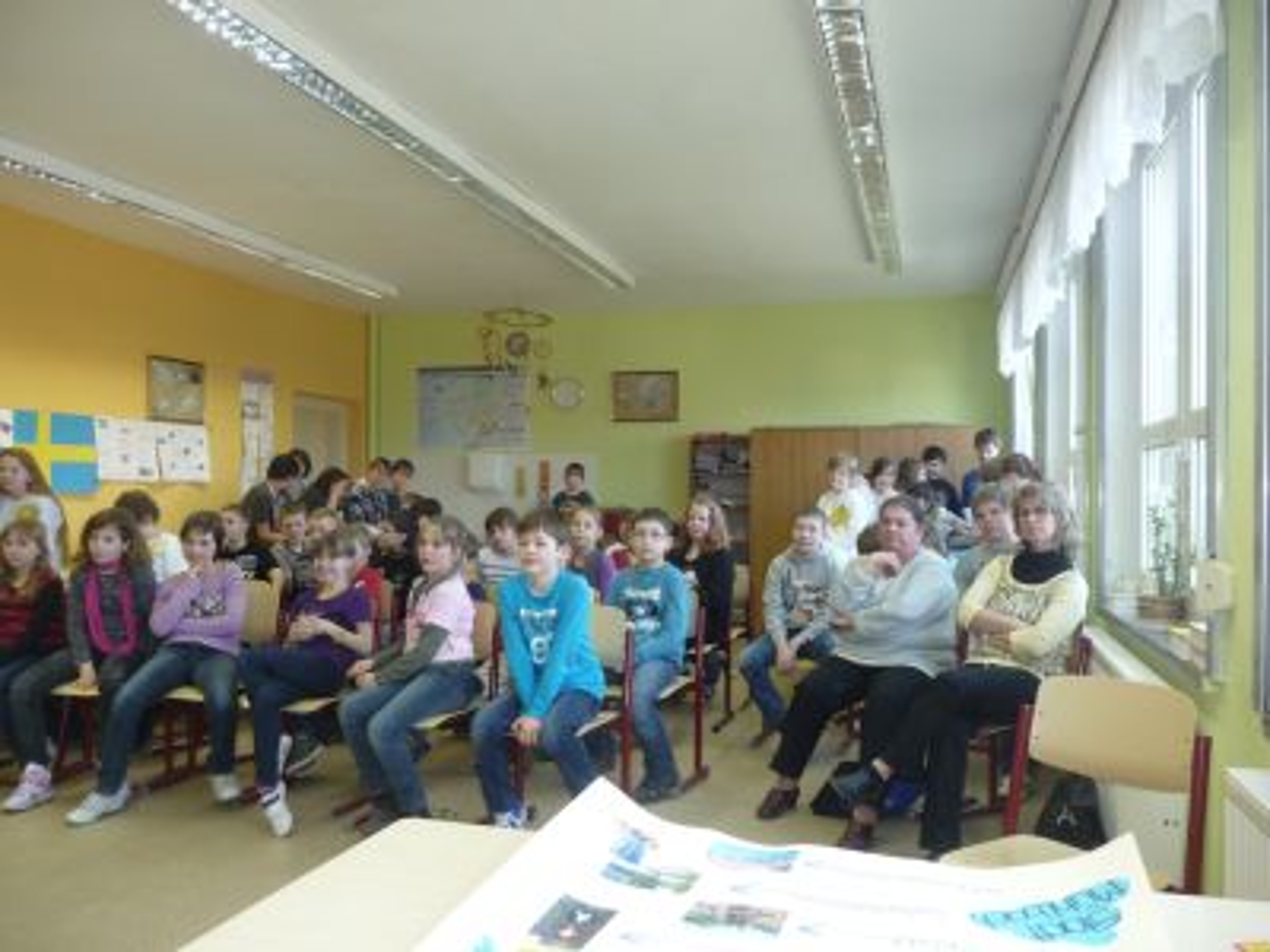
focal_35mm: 30
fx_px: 1101
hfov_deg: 60.0
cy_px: 476
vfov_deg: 46.8
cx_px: 635
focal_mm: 5
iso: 160
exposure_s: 1/30
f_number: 3.4
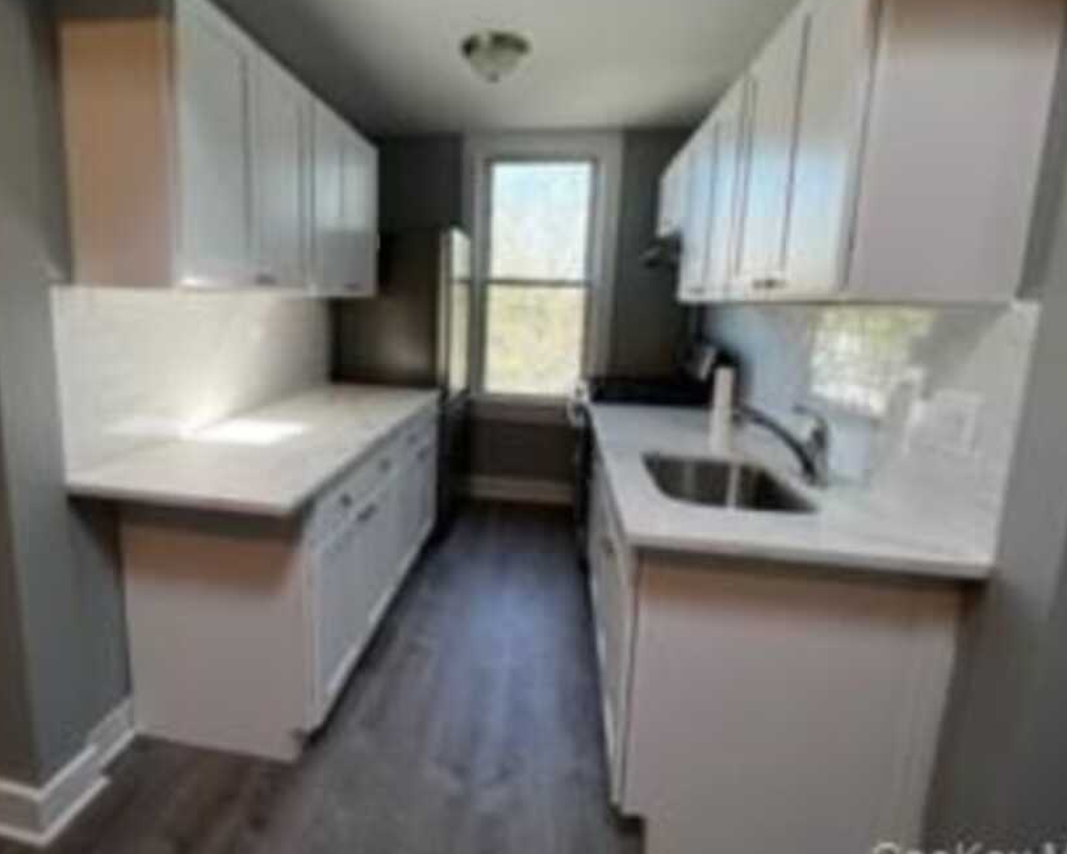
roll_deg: -2.5
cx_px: 470
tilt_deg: -8.7
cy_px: 385
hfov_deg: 92.7
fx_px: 505
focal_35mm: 16
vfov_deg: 80.2
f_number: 1.8
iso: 40
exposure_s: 1/120
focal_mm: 1.57
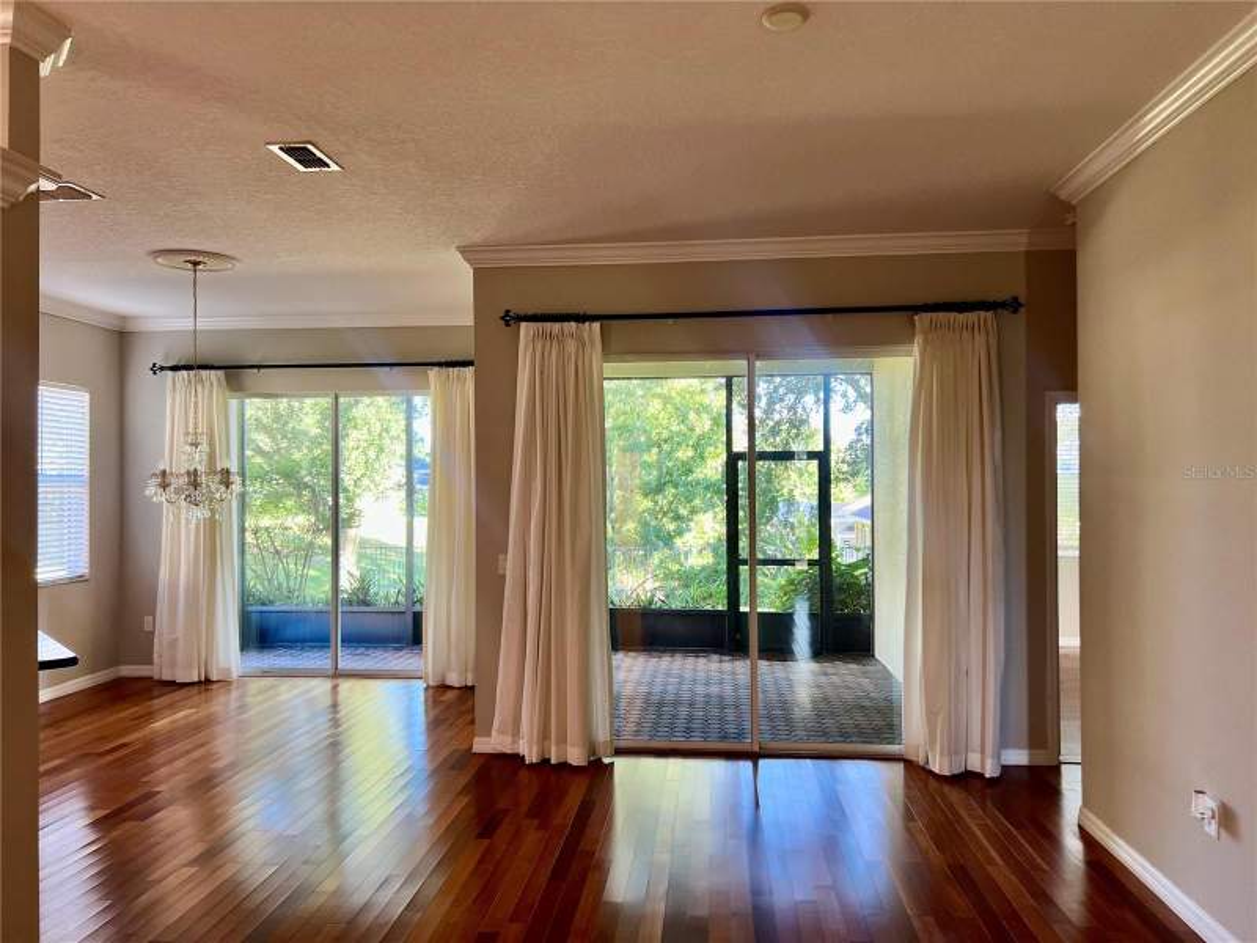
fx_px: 944
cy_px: 472
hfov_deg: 67.3
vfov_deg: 53.1
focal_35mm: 26
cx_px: 628
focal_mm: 5.7
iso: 80
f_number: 1.5
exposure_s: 1/60
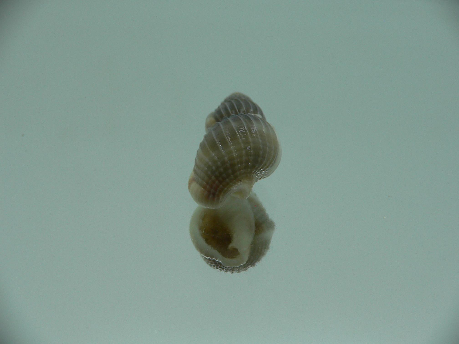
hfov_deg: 52.6
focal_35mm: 35
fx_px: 464
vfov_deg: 40.7
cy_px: 172
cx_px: 230
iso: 80
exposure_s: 1/60
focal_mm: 4.6
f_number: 2.8
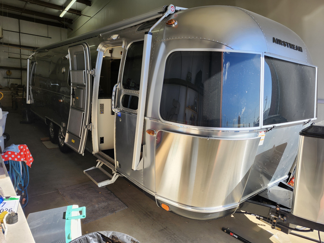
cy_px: 122
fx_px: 215
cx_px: 162
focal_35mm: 23
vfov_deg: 58.9
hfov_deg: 73.9
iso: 25
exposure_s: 1/375
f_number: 1.8
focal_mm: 5.54
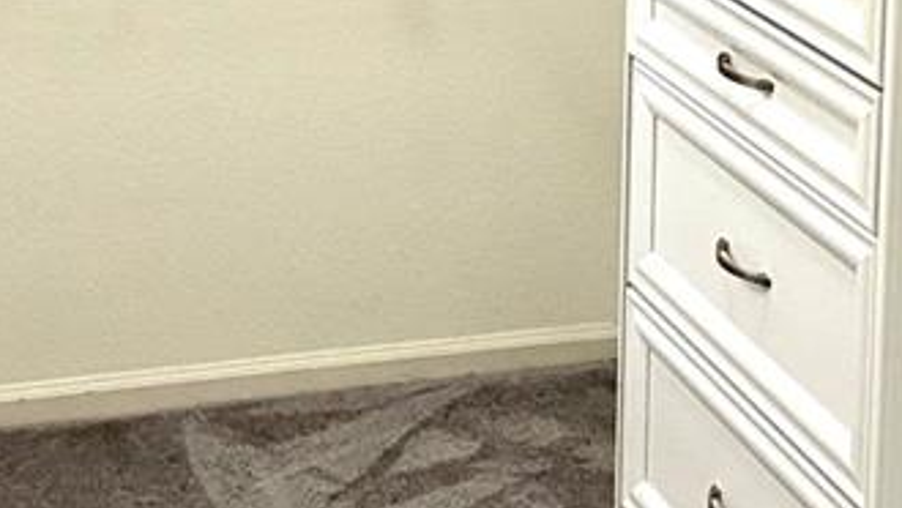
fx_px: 2465
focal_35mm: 103
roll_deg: -1.3
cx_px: 519
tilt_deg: -11.9
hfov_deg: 20.7
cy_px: -123
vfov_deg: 11.5
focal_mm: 4.25
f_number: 1.8
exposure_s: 1/60
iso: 125
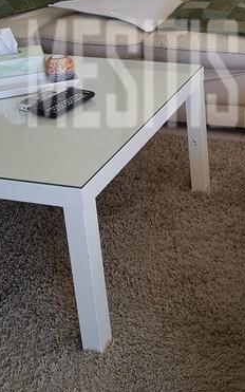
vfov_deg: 34.5
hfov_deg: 21.9
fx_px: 609
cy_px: 75
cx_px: 248
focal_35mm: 57
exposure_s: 1/103
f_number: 1.7
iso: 40
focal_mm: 4.2
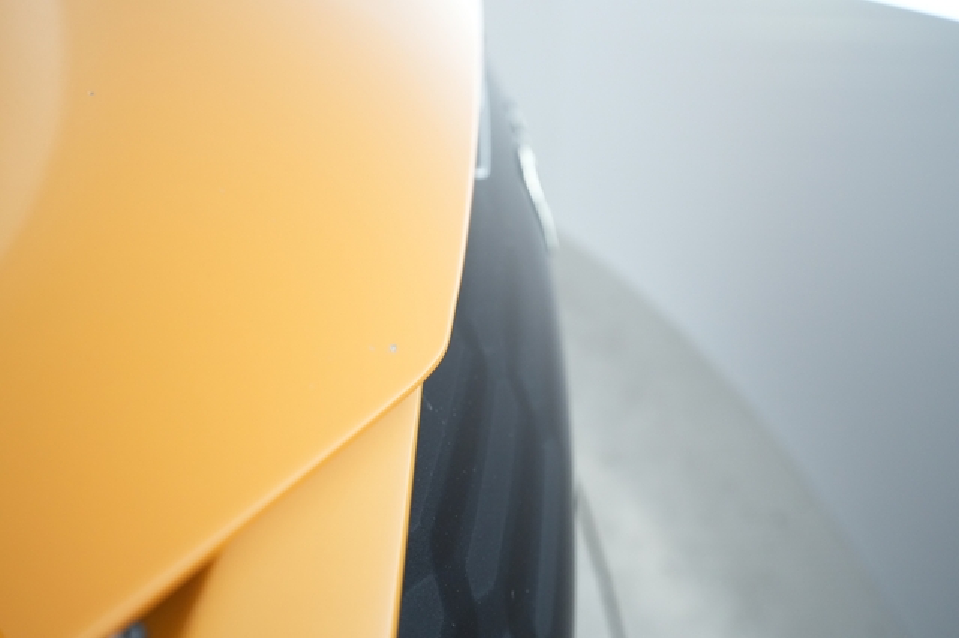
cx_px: 480
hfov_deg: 69.4
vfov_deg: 49.5
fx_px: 692
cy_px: 319
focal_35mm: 26
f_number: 5.6
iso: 4000
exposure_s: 1/80
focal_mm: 26
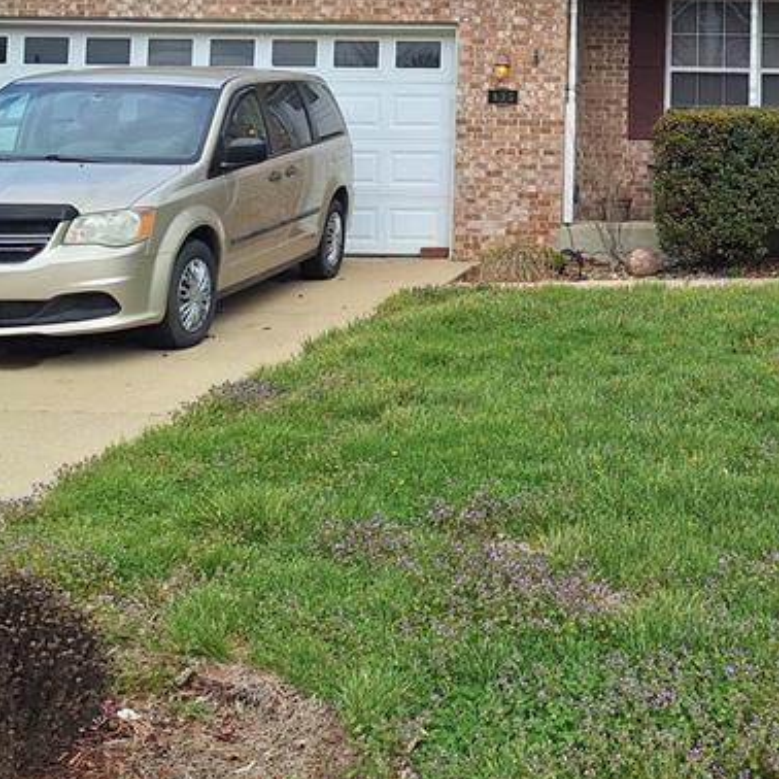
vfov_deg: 29.8
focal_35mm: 55
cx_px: 719
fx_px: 1400
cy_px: 82
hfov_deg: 29.6
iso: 40
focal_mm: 5.54
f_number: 1.8
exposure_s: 1/2110
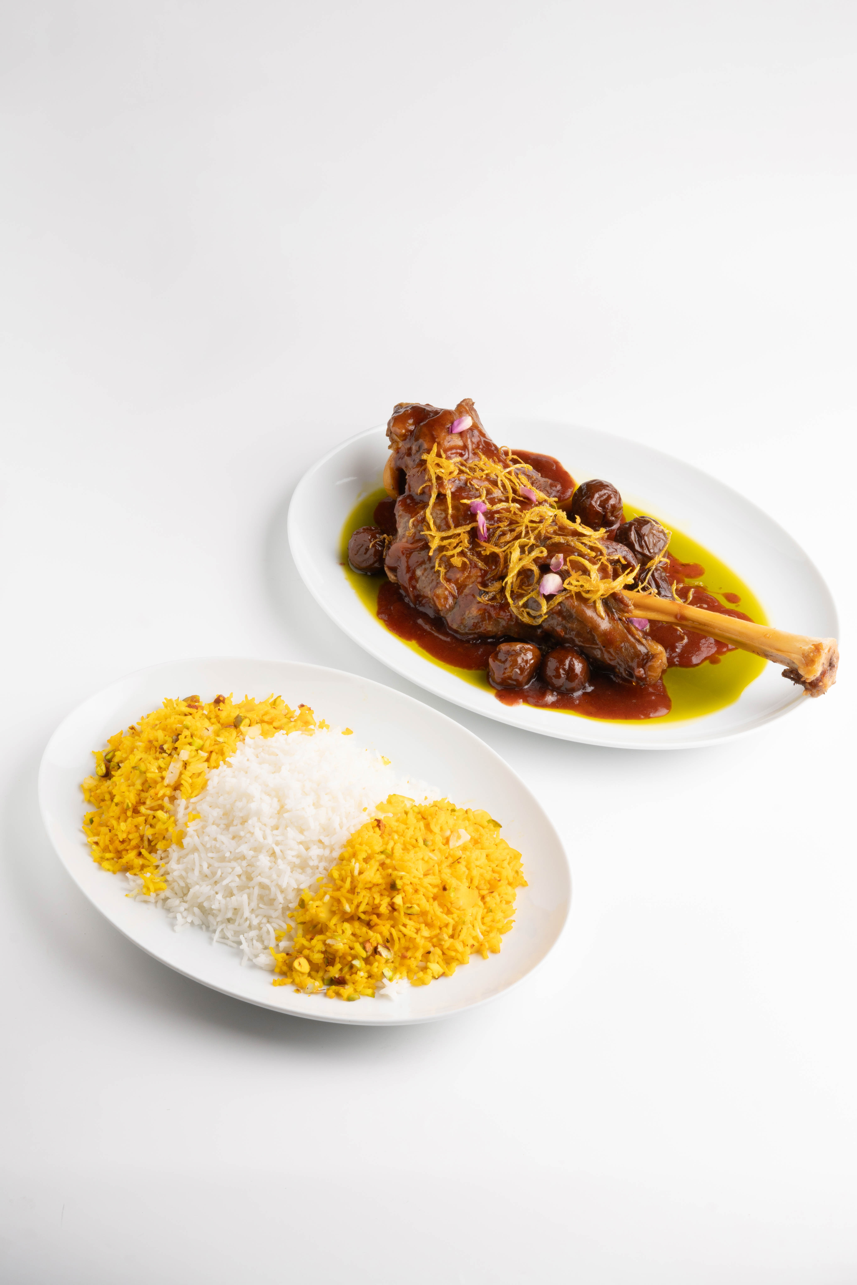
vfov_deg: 27.0
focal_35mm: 75
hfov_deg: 18.2
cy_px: 642
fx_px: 2678
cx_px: 428
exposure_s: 1/100
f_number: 16
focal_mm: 50
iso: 125
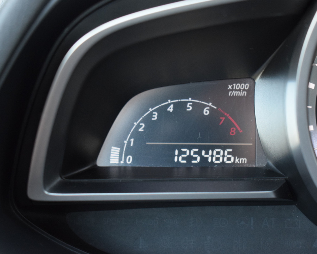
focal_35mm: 81
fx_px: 756
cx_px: 158
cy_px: 129
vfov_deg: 19.0
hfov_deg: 23.7
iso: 2200
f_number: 5
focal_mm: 45
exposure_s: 1/60
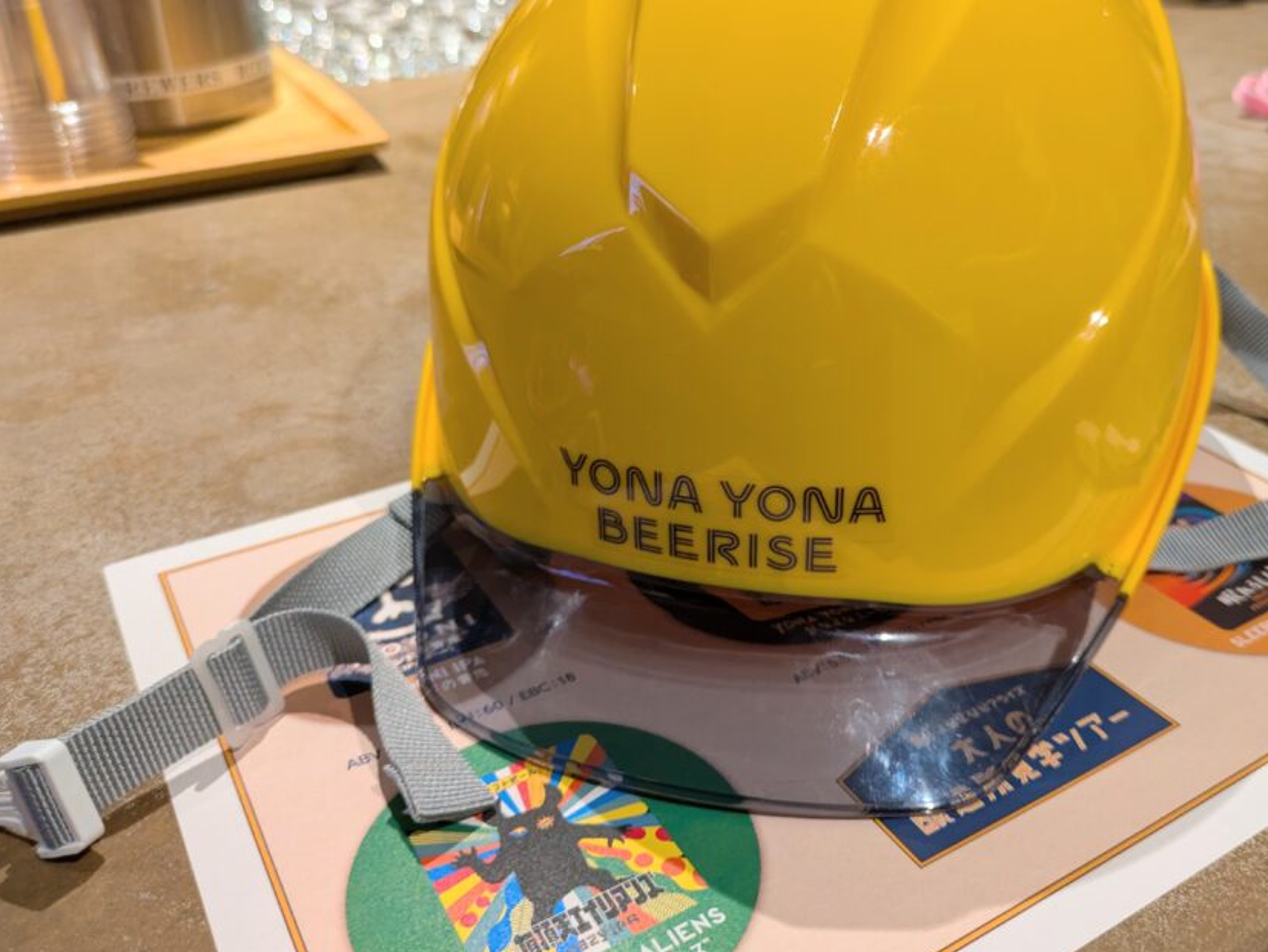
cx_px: 740
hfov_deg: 58.0
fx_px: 1136
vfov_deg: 45.3
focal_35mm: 31
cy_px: 394
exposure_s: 1/120
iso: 350
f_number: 1.89
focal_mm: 5.43
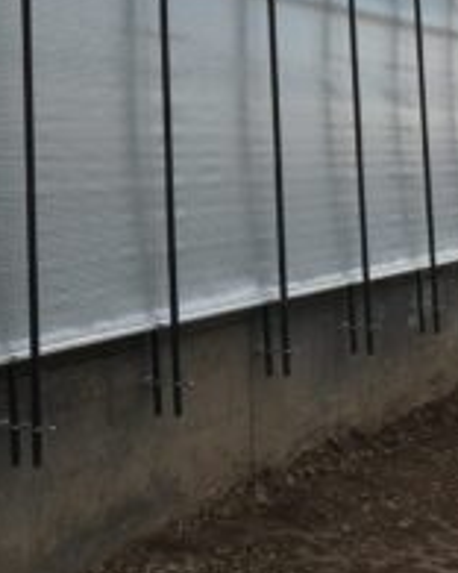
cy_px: 76
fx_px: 1474
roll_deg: +0.7
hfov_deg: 17.5
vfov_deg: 21.6
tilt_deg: +2.4
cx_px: 68
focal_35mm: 87
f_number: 2.2
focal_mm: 4.15
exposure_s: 1/769
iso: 25
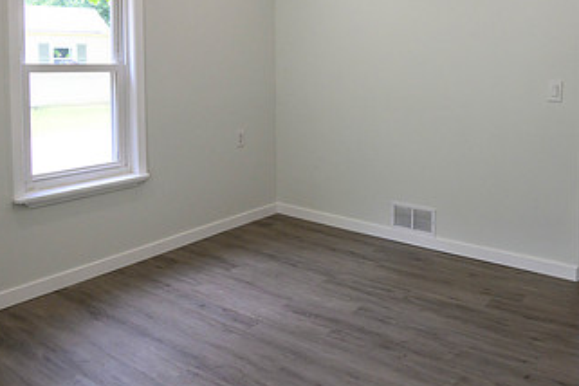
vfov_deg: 40.7
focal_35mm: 31
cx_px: 354
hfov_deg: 59.7
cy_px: 82
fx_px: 499
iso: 1000
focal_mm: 17
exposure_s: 1/250
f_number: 7.1
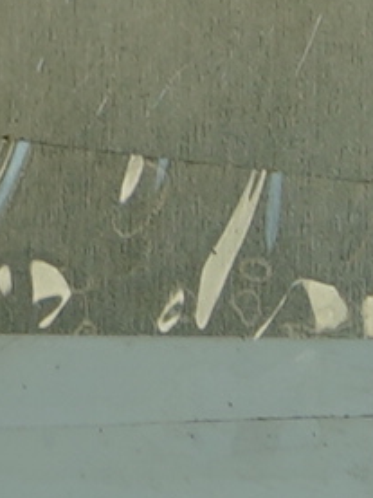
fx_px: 6020
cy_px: 538
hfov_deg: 3.5
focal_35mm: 419
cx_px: 595
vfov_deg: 4.7
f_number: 4
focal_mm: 27
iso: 100
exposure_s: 1/160
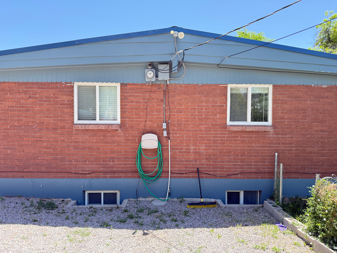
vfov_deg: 56.8
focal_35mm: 24
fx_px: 234
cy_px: 126
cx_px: 168
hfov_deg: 71.6
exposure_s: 1/888
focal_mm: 6.76
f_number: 1.78
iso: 100
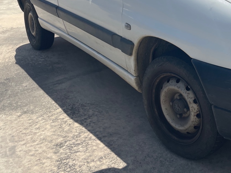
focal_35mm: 56
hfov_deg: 32.6
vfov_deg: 25.2
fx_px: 374
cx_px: 209
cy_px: 15
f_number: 1.6
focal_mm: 4.2
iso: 32
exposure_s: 1/6494
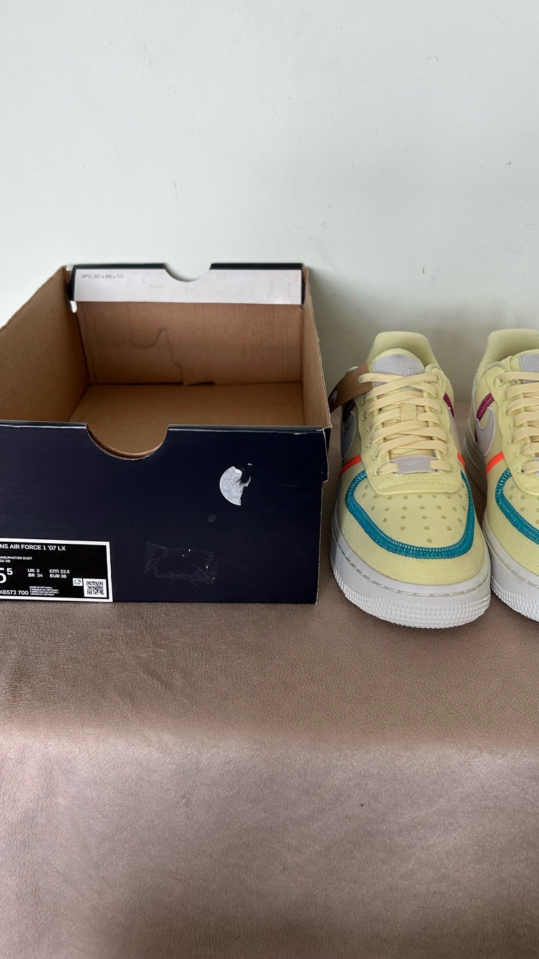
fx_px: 788
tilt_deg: -25.3
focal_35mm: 31
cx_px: 295
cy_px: 437
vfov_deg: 62.5
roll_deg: -0.8
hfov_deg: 37.7
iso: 32
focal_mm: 5.7
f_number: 1.5
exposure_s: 1/124
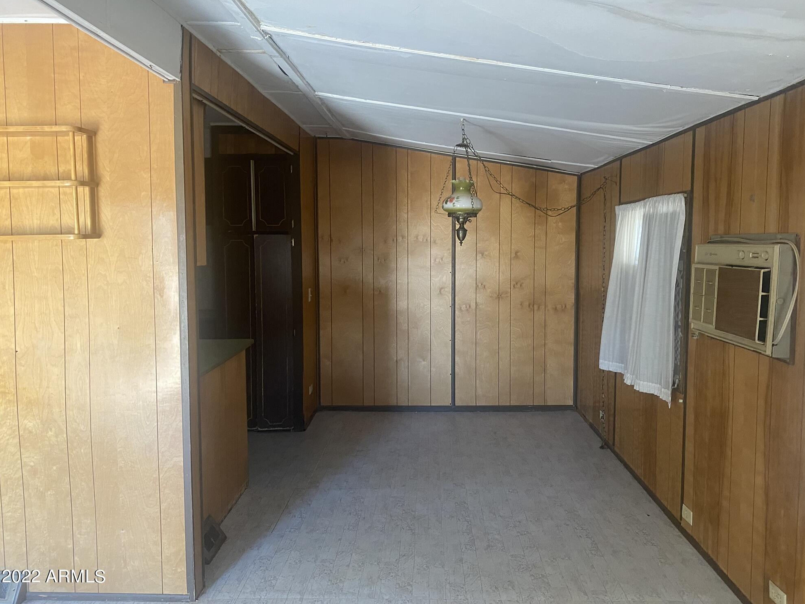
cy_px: 291
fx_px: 628
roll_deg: +0.2
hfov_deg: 65.3
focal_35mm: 27
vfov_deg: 51.3
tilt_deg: -4.2
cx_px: 417
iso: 250
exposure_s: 1/60
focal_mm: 4.25
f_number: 1.8
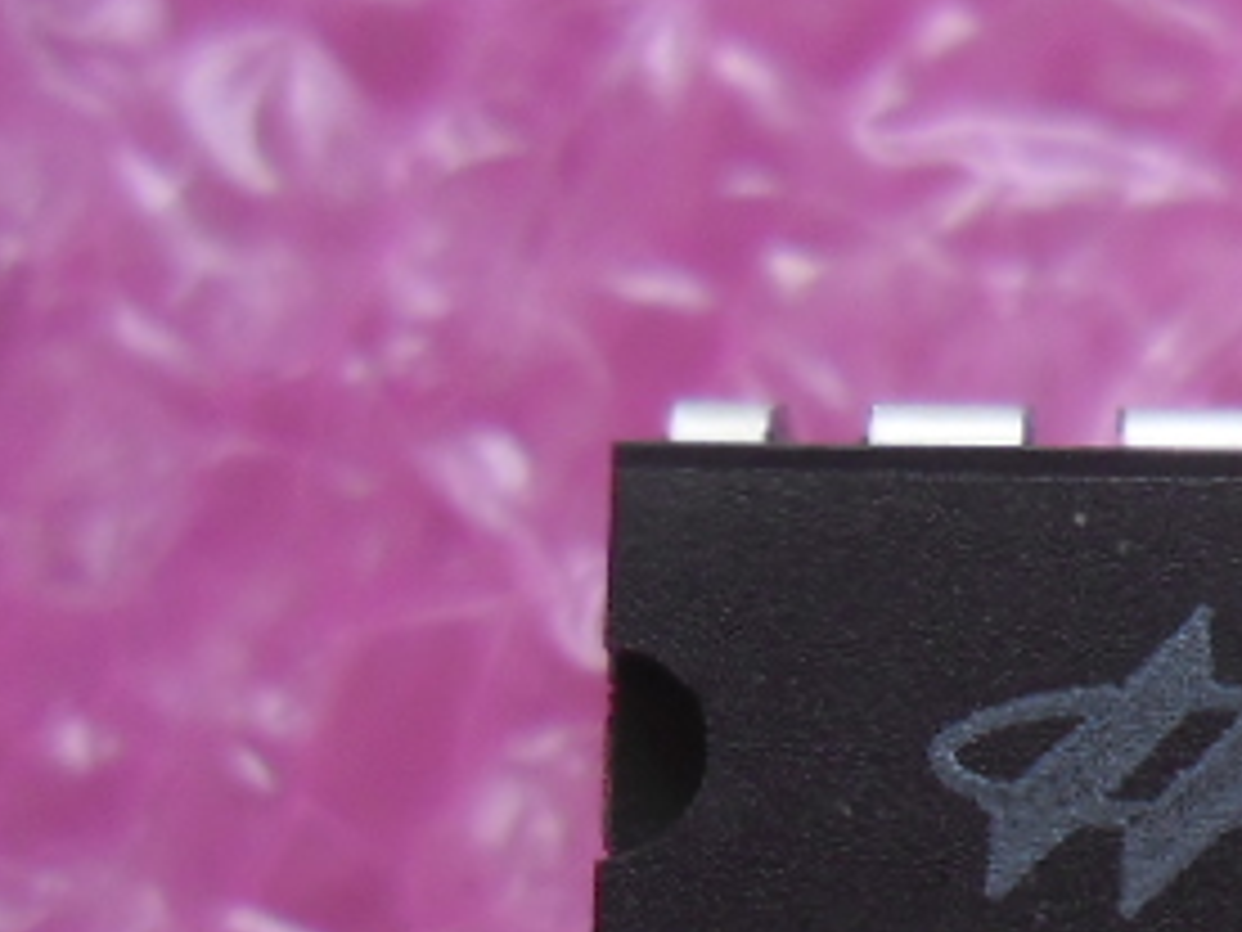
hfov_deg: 18.2
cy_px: 747
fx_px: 3588
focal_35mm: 100
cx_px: 1638
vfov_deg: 14.7
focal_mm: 4.9
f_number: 3.5
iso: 100
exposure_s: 1/43
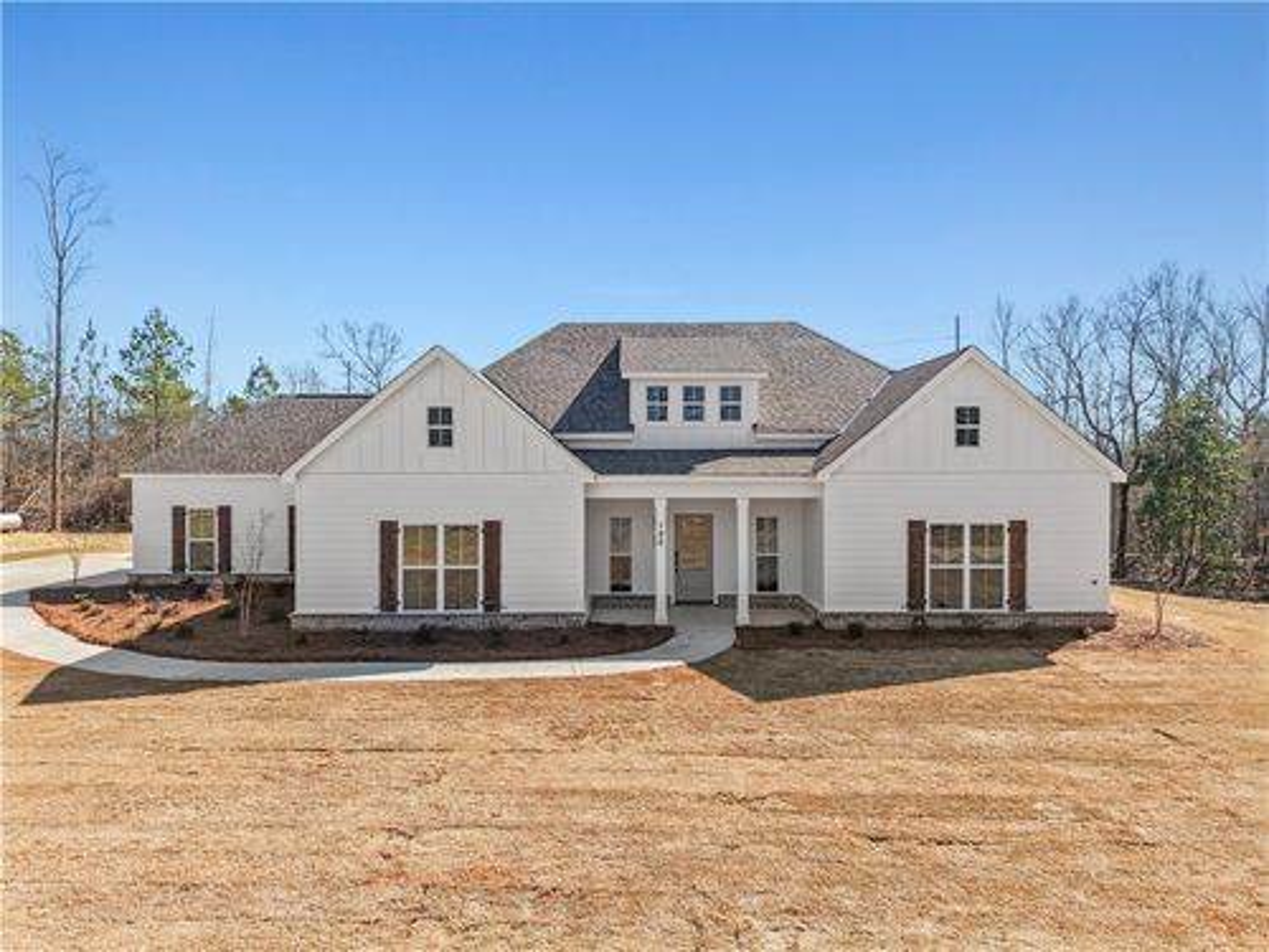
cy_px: 476
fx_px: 880
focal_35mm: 24
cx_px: 634
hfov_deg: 71.6
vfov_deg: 56.8
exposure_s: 1/5000
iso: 200
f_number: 1.8
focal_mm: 8.67
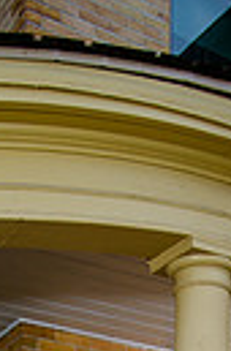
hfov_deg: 12.9
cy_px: 604
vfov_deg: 16.7
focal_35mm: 105
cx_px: 194
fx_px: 1019
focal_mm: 30
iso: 640
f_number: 4
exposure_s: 1/60
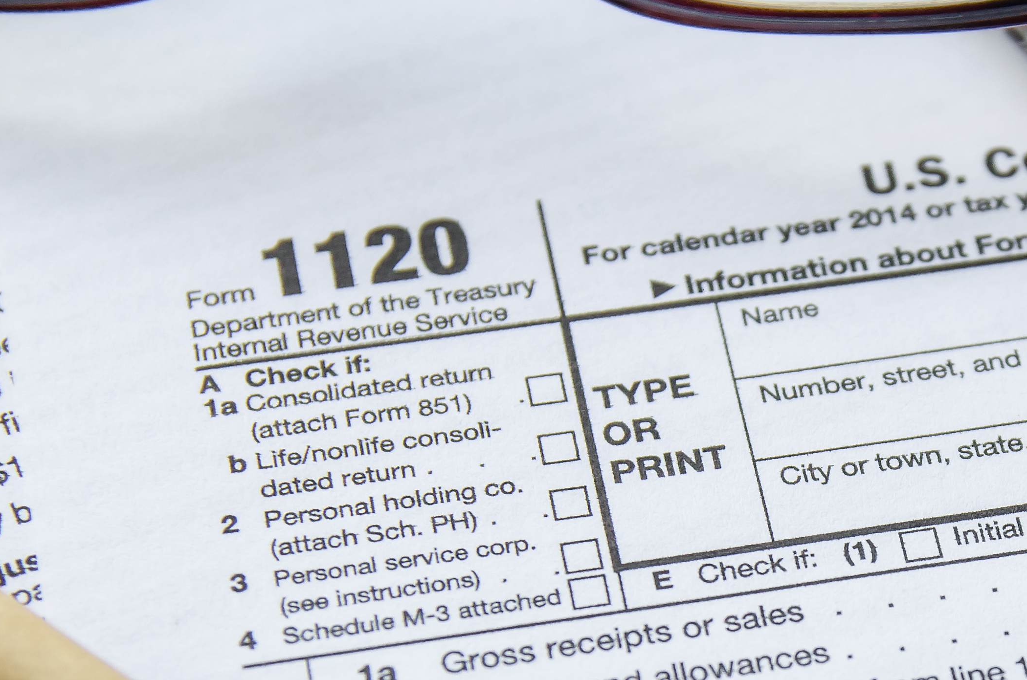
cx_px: 891
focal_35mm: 176
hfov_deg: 11.6
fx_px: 5011
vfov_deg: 7.7
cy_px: 610
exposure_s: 1/320
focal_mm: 50
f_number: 4
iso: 320
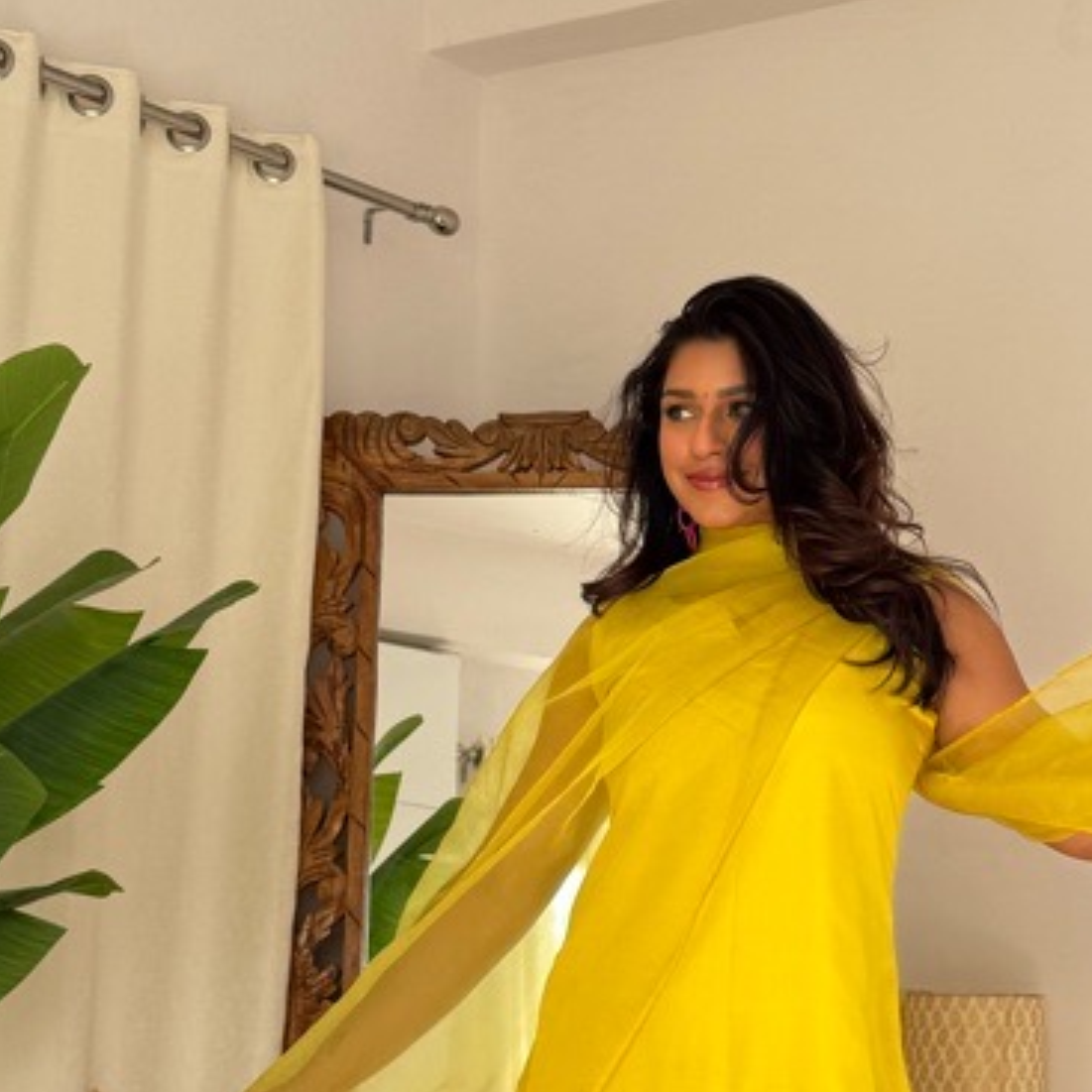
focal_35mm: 74
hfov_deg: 23.0
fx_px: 2641
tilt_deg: +7.0
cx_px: 887
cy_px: 640
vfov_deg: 23.3
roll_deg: -1.0
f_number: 1.78
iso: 64
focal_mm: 6.76
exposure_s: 1/170
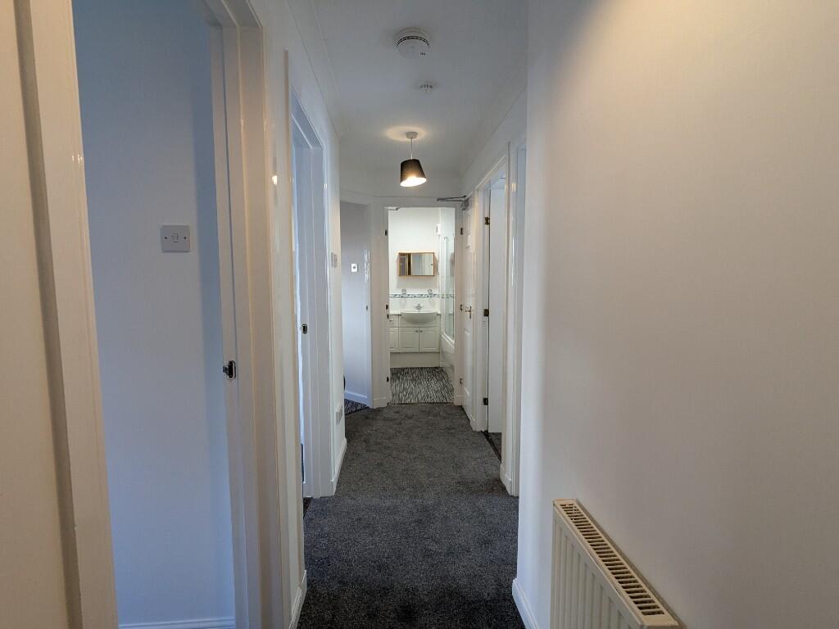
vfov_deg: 78.1
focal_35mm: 16
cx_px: 420
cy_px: 314
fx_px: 388
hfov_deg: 94.5
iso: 139
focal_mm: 2.35
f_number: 2.2
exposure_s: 1/50
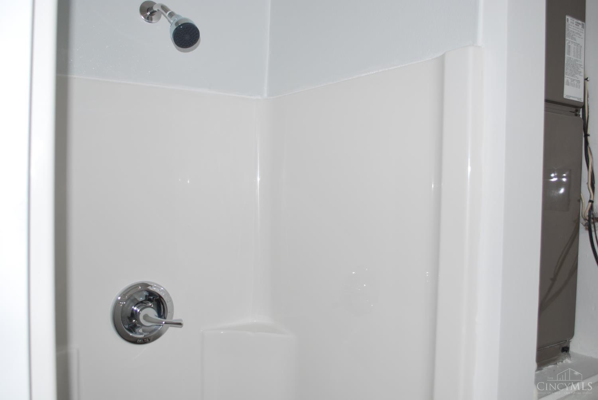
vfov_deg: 40.1
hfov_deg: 57.2
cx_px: 299
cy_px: 200
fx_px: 549
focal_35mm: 33
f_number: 4
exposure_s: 1/60
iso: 200
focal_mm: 22
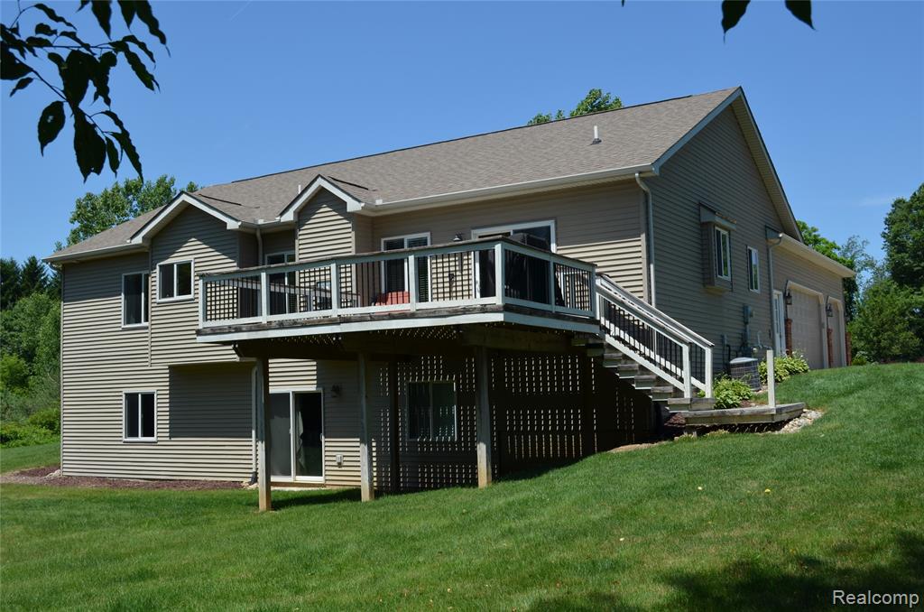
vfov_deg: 34.1
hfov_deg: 49.6
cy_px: 306
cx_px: 462
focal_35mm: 39
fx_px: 999
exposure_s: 1/250
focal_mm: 26
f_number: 8
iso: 110
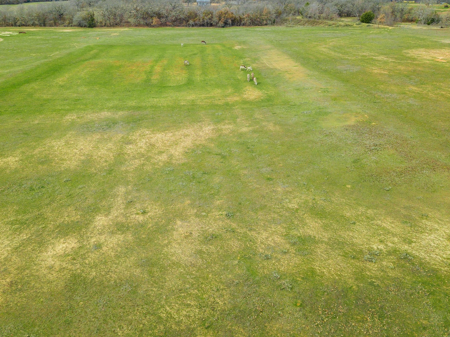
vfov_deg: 41.4
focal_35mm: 34
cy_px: 122
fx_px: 442
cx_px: 196
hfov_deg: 53.8
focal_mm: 4.73
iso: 100
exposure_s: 1/800
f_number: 2.2
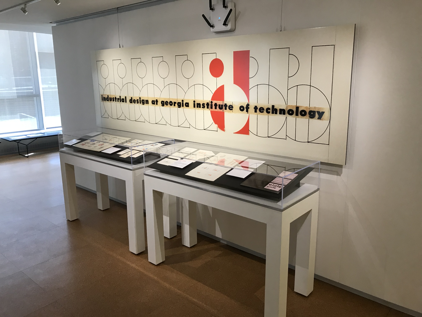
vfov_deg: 49.7
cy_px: 158
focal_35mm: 28
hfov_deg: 63.4
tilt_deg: -12.0
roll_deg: +0.7
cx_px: 211
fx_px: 341
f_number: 1.8
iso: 32
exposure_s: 1/30
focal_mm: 3.99
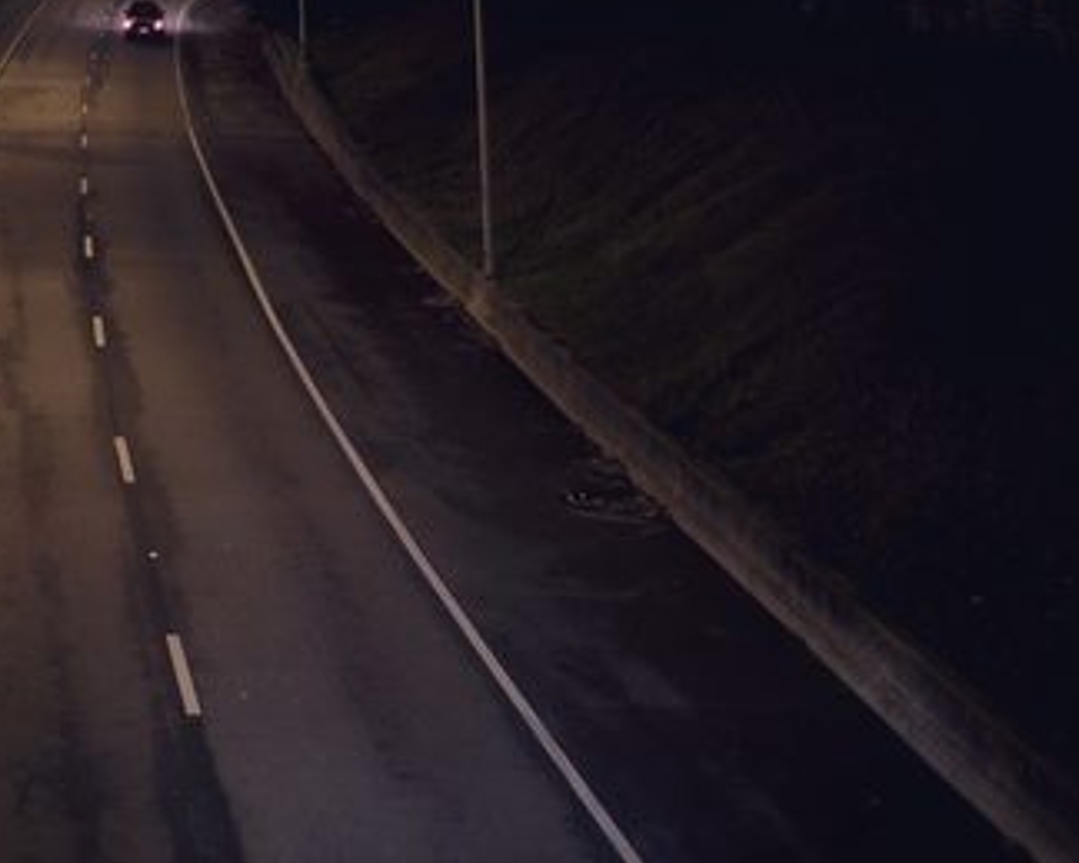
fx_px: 3001
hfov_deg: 19.3
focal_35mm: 94
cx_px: -173
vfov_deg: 15.3
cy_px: -390
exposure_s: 1/30
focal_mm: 5.7
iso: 800
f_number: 1.5
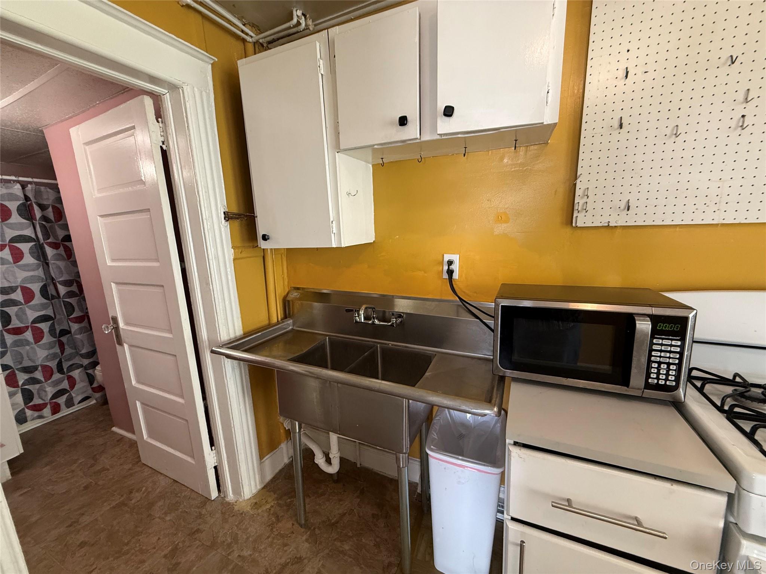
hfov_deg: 102.1
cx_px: 383
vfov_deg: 85.7
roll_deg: +2.3
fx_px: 310
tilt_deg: -10.2
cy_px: 287
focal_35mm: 14
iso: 320
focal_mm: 2.22
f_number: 2.2
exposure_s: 1/60
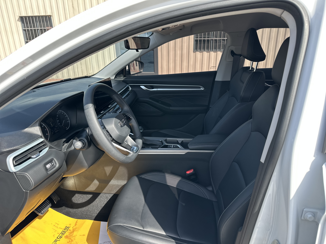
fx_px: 226
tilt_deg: -20.1
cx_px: 163
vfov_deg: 56.8
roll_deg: +0.3
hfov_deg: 71.6
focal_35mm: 24
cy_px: 122
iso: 80
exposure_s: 1/843
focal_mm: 6.86
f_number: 1.78
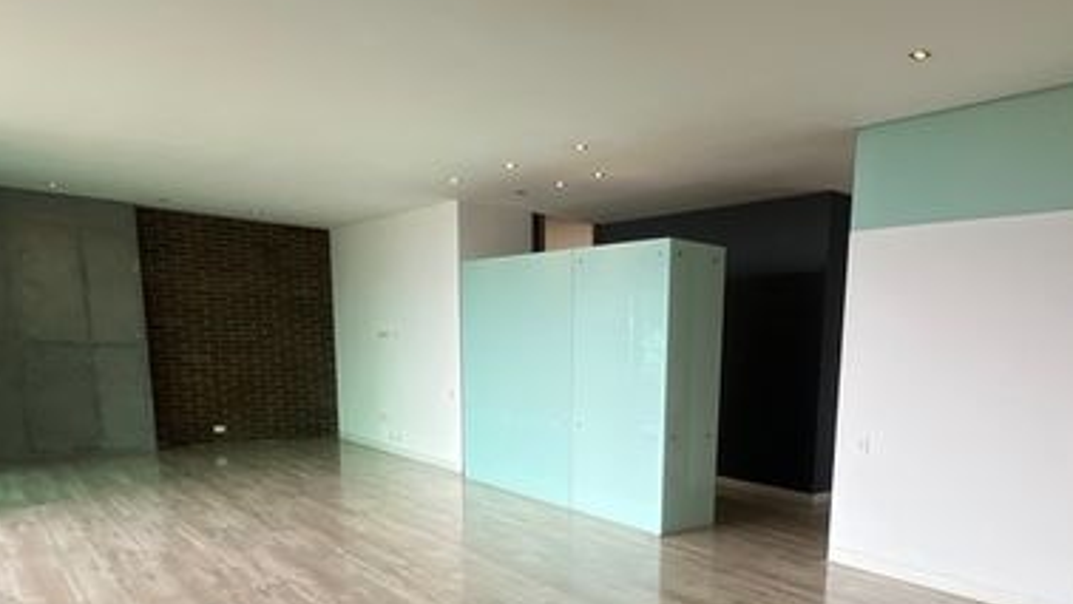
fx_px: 712
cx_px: 697
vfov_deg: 43.9
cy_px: 482
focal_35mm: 25
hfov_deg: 72.3
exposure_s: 1/120
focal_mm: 1.57
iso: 50
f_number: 1.8
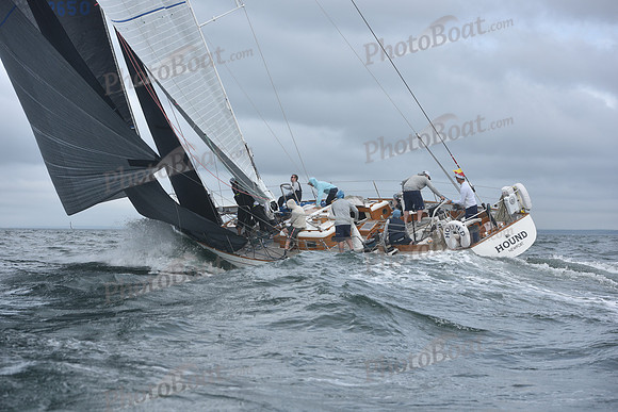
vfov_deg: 19.5
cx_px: 309
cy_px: 206
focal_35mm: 70
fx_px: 1202
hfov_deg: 28.8
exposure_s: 1/1250
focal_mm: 70
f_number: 5
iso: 200
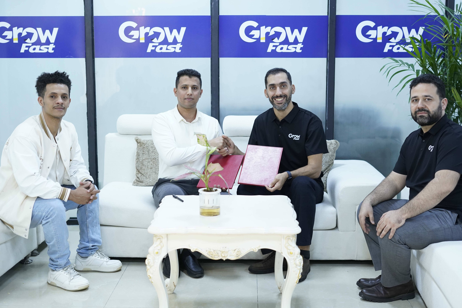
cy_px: 154
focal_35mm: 50
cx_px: 231
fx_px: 642
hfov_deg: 39.6
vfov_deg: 27.0
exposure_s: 1/160
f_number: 2.8
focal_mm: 50
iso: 3200
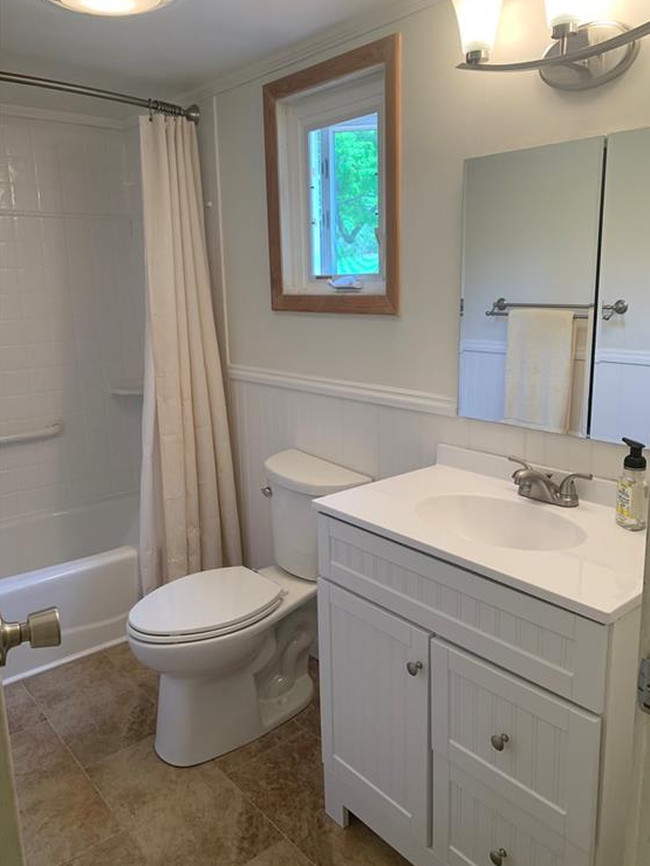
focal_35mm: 27
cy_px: 434
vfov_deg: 65.3
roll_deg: +1.0
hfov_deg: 51.3
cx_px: 335
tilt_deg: -11.2
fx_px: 676
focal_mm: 4.25
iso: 80
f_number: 1.8
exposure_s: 1/120
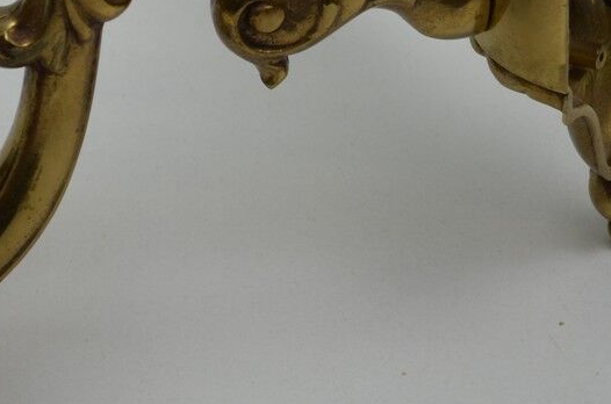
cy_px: -122
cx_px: 64
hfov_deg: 9.4
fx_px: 3708
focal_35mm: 219
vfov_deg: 6.2
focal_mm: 48
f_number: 5.6
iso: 400
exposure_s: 1/125
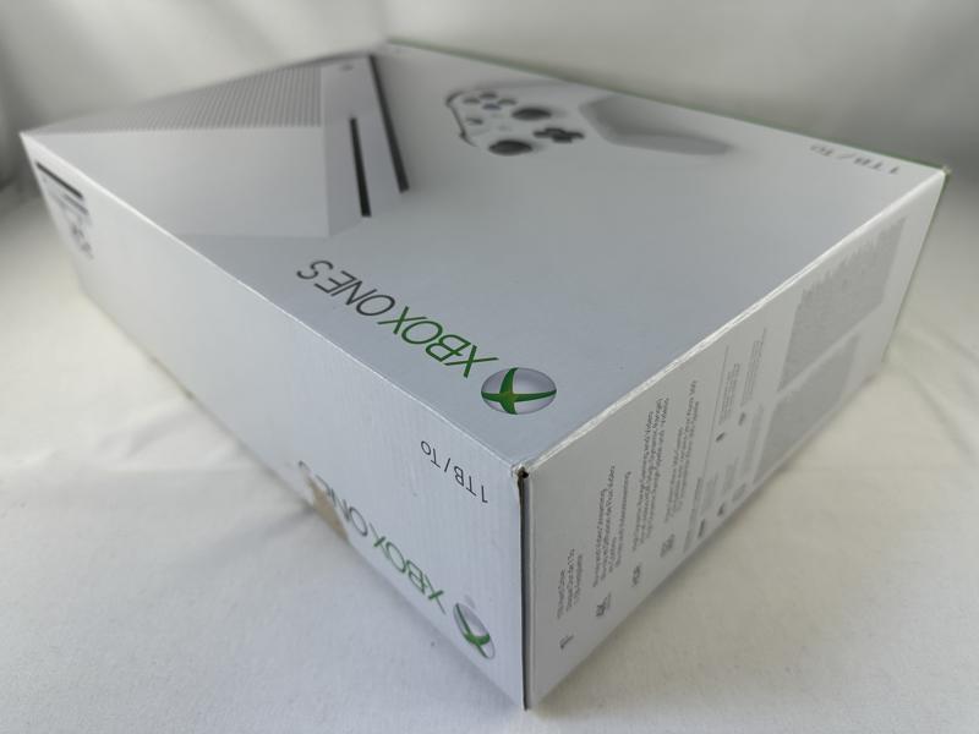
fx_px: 679
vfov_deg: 56.8
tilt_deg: -35.7
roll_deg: +1.9
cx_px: 490
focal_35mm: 24
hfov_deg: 71.6
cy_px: 367
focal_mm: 6.86
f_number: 1.78
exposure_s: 1/380
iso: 80
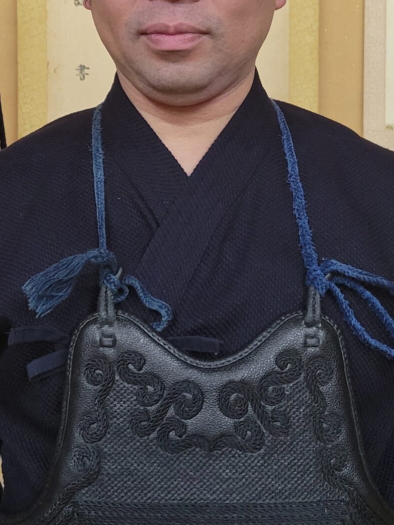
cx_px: 153
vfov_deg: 30.2
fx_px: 957
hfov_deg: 23.2
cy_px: 124
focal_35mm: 63
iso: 320
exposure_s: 1/100
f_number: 1.8
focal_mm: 5.4
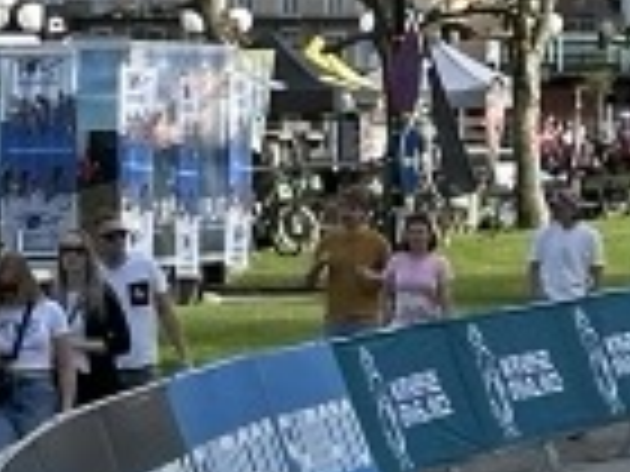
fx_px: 6388
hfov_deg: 5.6
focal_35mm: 351
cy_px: -252
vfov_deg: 4.2
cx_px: 922
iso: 64
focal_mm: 6.86
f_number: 1.78
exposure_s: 1/2667
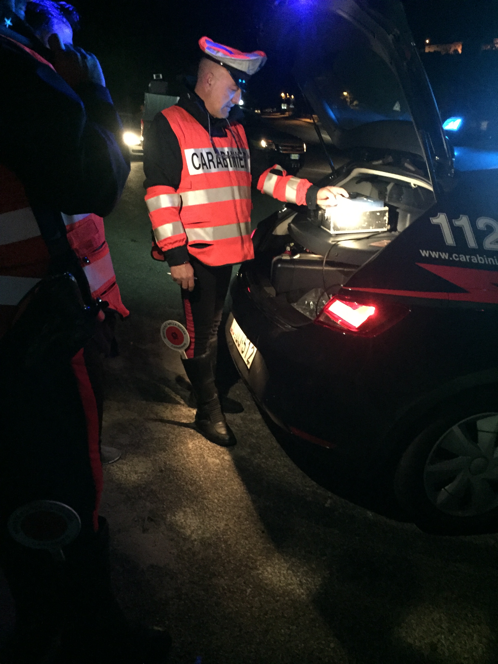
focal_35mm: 29
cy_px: 332
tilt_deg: -16.4
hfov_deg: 48.2
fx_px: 556
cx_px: 249
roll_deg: +1.4
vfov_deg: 61.7
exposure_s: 1/17
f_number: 2.2
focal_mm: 4.15
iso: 1000
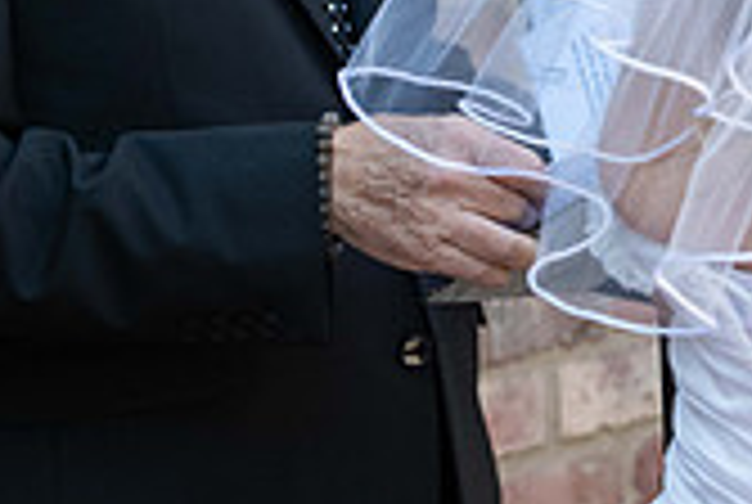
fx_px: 6675
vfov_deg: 4.3
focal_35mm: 319
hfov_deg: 6.4
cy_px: -263
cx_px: 869
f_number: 5.6
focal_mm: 92
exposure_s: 1/640
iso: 1250
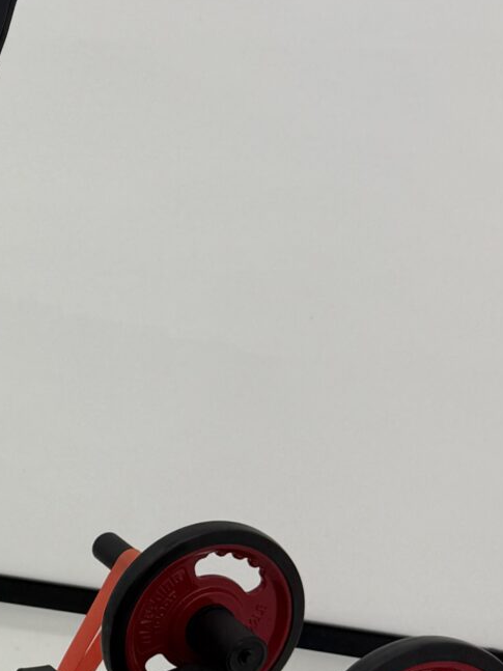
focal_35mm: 95
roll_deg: -0.6
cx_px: -280
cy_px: 502
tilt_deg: -17.5
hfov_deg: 14.4
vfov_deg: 20.5
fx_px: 1841
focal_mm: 6.76
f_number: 1.78
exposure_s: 1/849
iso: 80
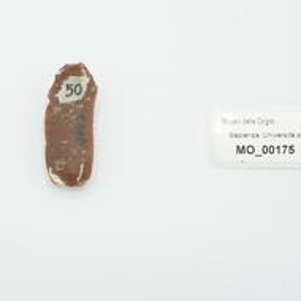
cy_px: 112
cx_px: 79
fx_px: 729
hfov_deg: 23.1
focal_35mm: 74
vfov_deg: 23.3
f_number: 16
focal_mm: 23
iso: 100
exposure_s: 1/10
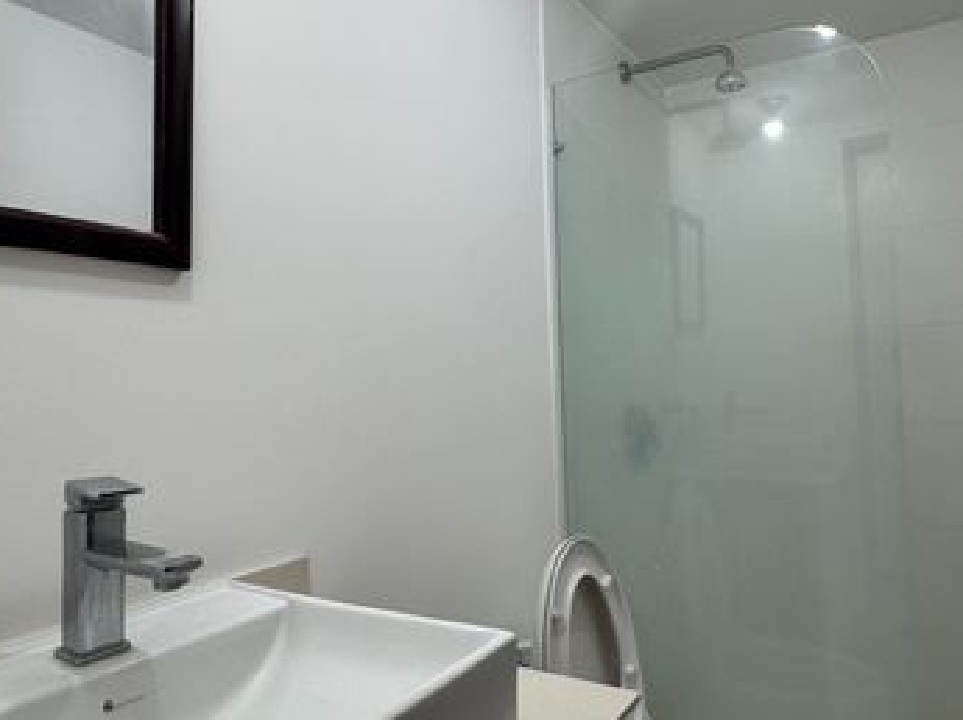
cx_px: 544
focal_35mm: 26
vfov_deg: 53.0
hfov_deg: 67.1
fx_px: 723
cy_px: 346
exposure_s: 1/71
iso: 125
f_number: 2.2
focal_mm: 2.22
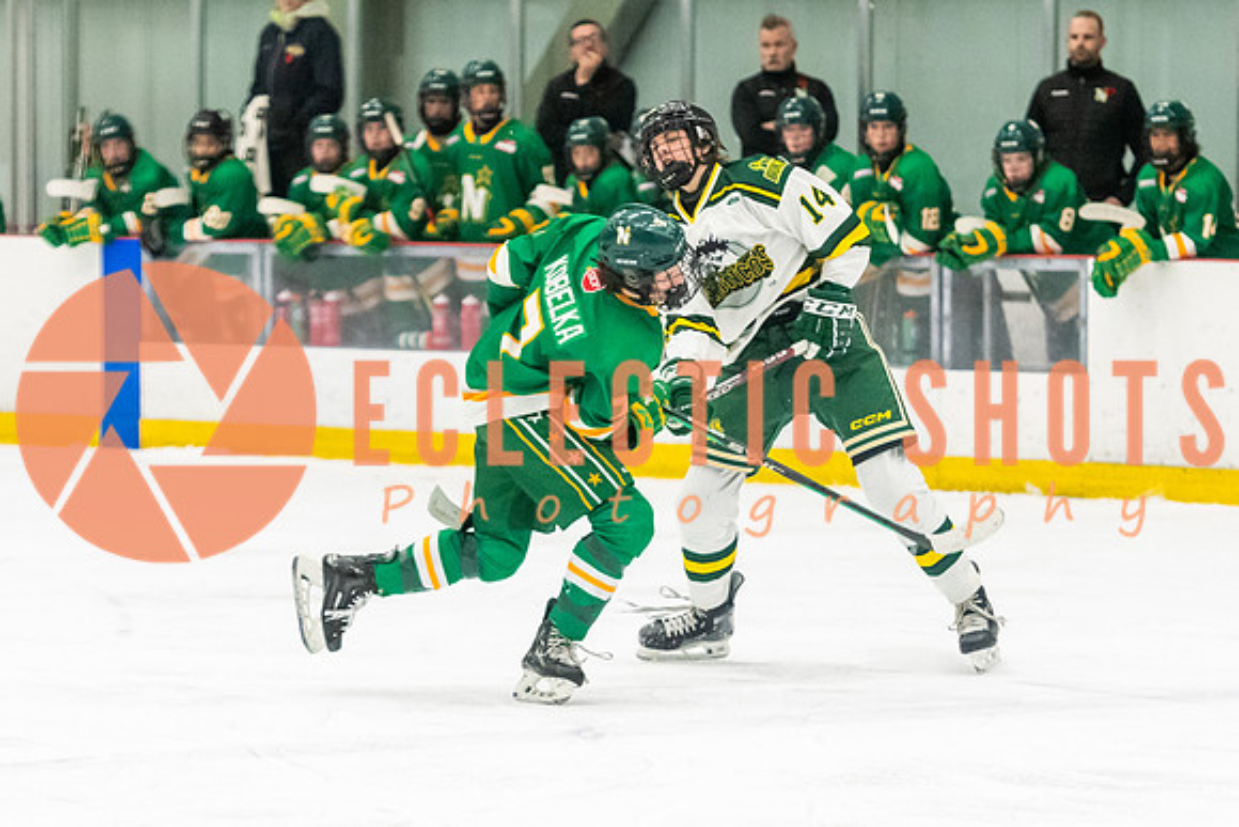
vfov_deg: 5.5
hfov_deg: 8.3
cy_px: 395
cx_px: 576
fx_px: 8569
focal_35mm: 249
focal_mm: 116
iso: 3200
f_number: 2.8
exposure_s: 1/800
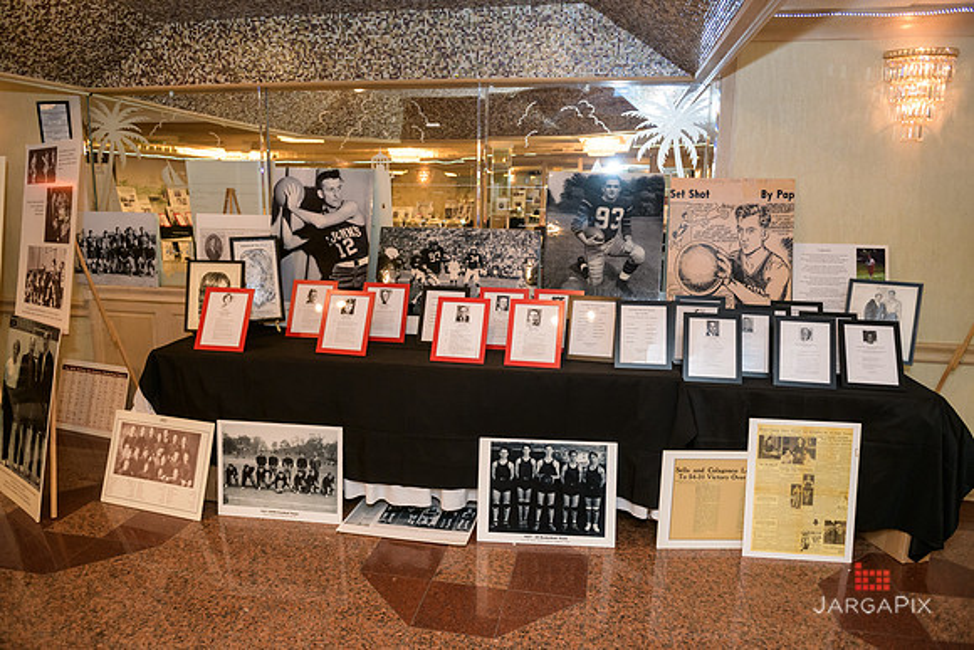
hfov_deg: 73.7
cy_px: 325
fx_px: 649
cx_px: 487
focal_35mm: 24
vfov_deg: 53.2
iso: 1600
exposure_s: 1/125
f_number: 3.2
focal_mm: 24
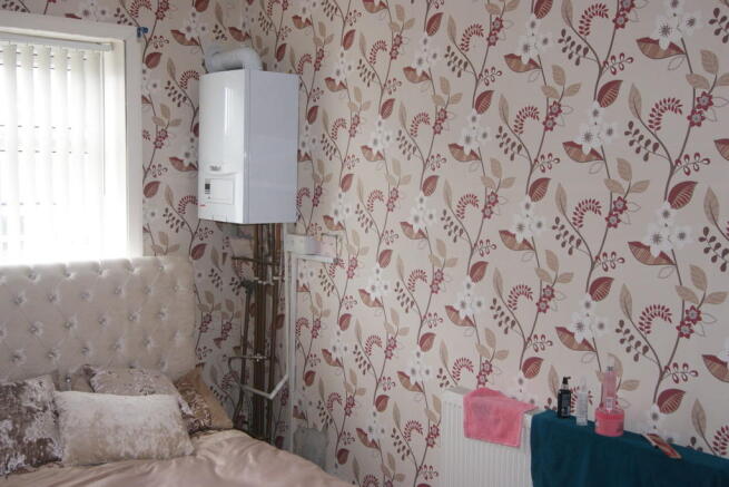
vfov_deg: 34.2
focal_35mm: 39
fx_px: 790
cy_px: 244
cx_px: 364
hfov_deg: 49.5
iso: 400
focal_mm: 26
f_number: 5.6
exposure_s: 1/60
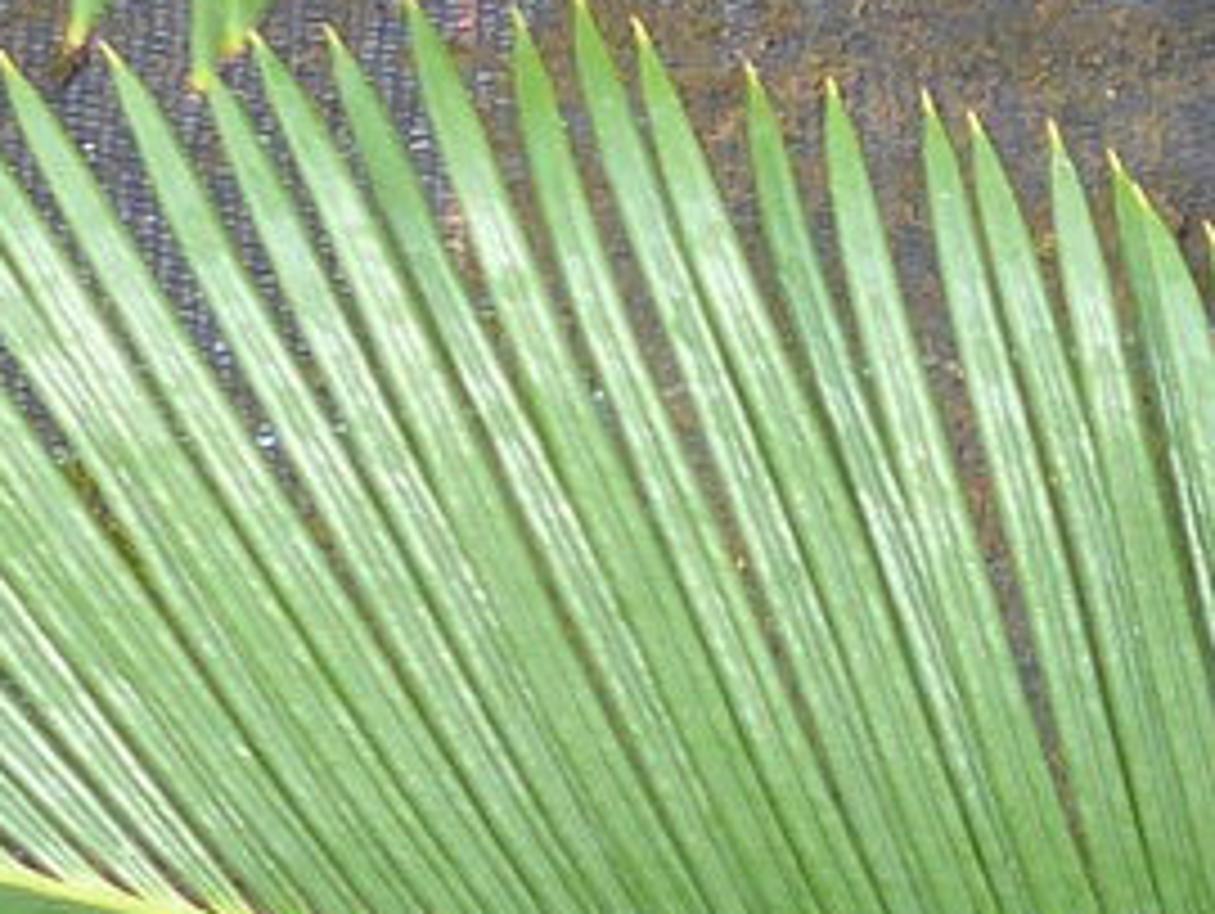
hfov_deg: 11.2
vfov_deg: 9.6
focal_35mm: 148
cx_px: 2907
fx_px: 5199
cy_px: 1522
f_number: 2.8
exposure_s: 1/80
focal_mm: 4.5
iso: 100
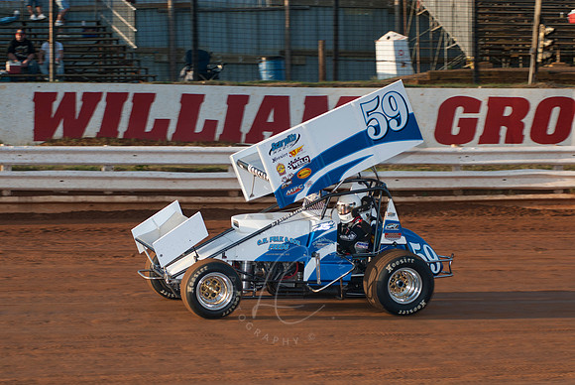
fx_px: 1919
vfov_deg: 11.4
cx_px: 288
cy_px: 192
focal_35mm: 120
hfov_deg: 17.0
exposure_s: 1/400
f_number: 4.5
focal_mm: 80
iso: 200
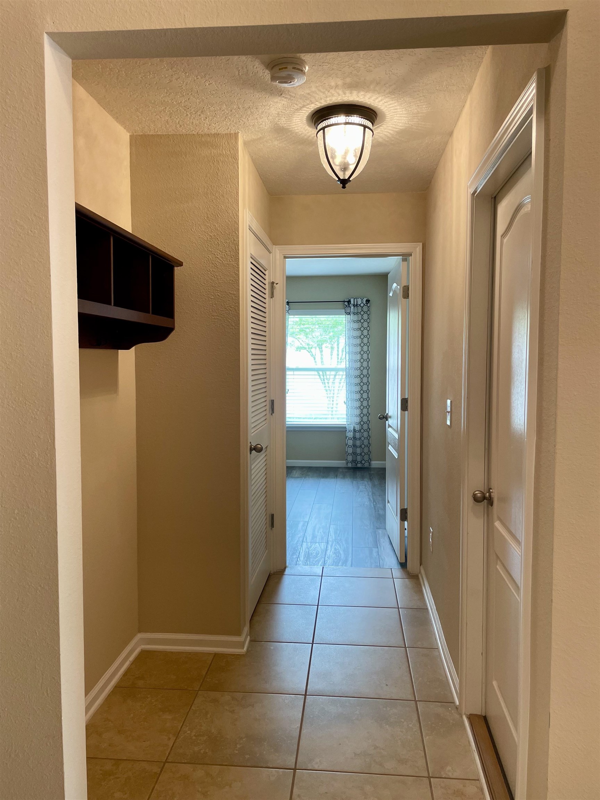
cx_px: 300
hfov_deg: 53.1
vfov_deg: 67.3
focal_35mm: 26
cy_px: 400
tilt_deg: -3.0
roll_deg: -0.5
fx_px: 601
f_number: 1.6
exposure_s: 1/60
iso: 64
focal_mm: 4.2
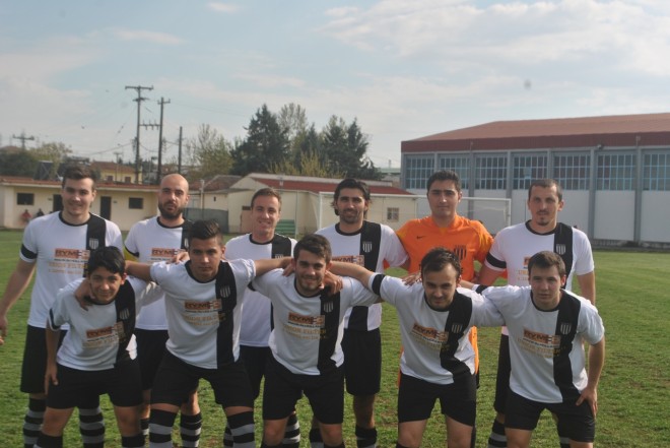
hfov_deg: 29.8
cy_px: 224
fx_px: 1257
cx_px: 335
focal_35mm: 68
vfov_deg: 20.2
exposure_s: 1/250
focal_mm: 45
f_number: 8
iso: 100
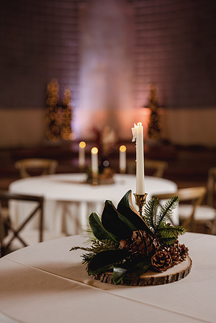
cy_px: 162
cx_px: 108
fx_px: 450
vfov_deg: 39.6
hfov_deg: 27.0
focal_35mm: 50
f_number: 2.8
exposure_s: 1/125
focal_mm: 50
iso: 400
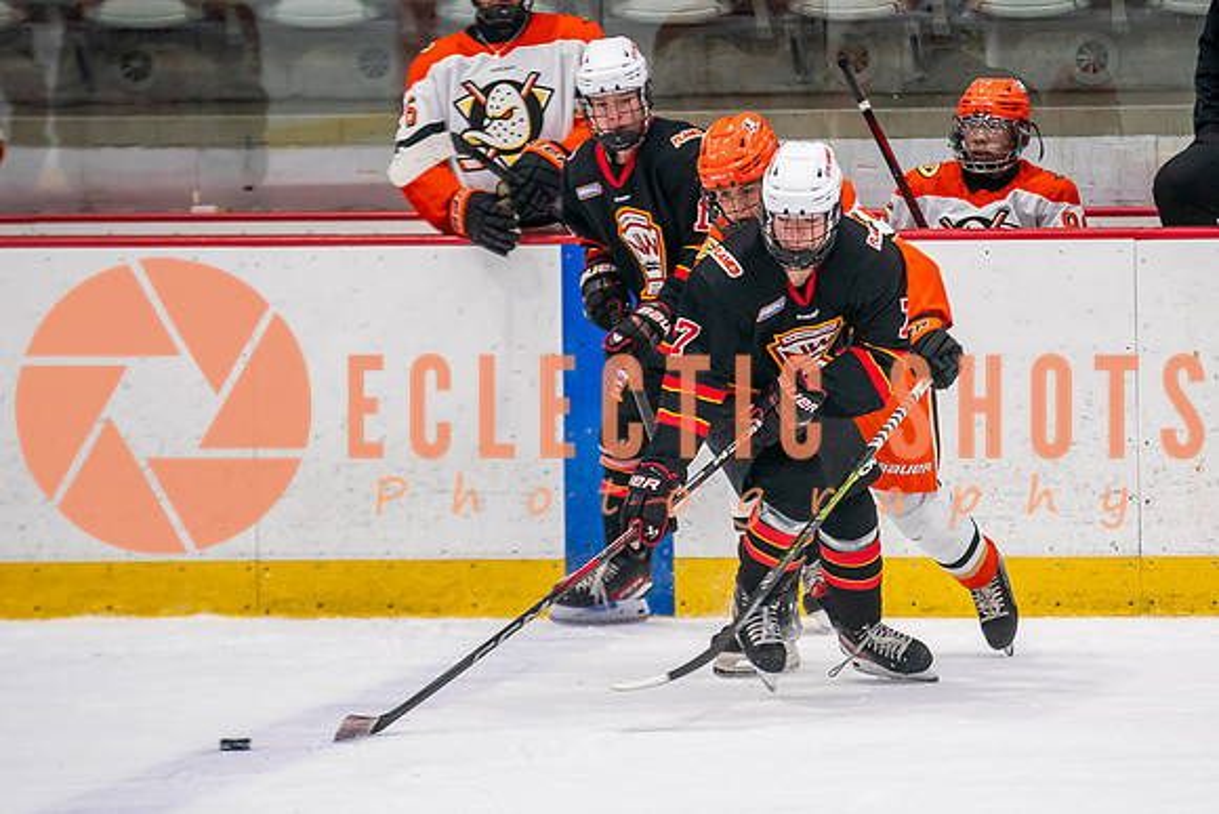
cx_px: 846
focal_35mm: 333
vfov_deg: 4.1
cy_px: 382
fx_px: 11285
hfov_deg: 6.2
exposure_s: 1/640
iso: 1600
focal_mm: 200
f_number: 2.8
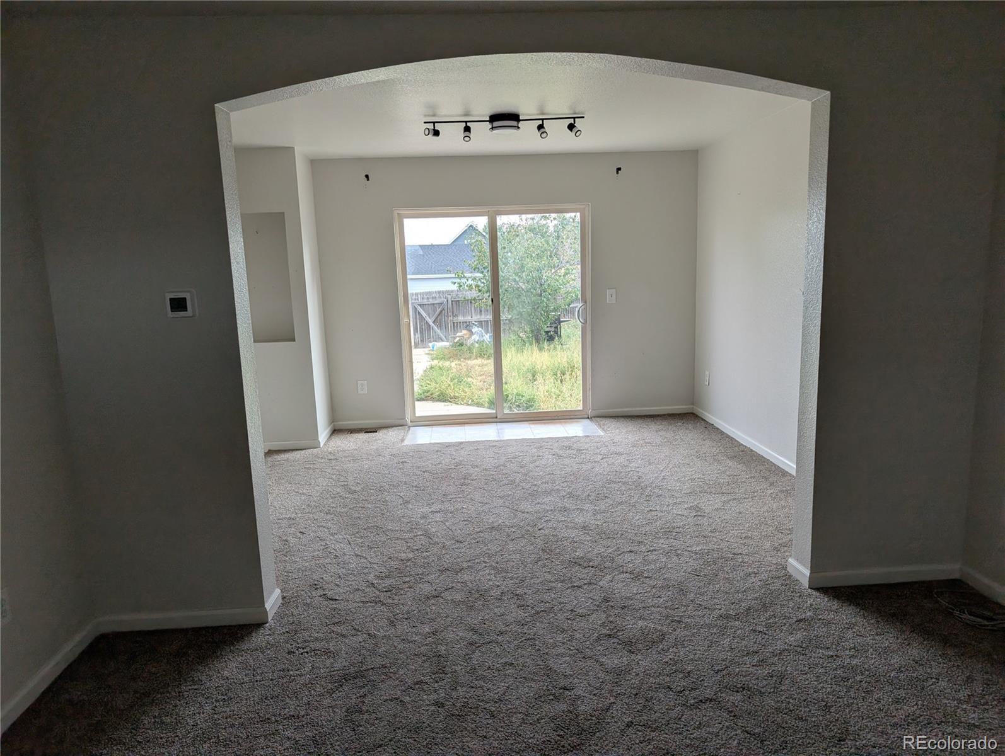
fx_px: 698
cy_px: 378
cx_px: 502
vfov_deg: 56.9
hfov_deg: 71.5
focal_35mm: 24
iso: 38
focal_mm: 6.9
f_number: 1.68
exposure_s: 1/217
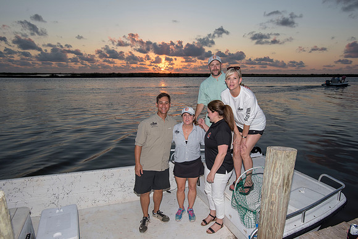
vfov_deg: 53.2
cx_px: 179
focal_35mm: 24
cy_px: 120
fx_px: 239
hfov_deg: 73.7
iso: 500
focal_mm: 24
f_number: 7.1
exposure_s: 1/400
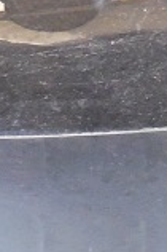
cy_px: 164
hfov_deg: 6.6
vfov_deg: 12.2
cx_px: -472
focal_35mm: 169
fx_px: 1178
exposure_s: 1/30
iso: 400
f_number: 3.1
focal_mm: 4.5
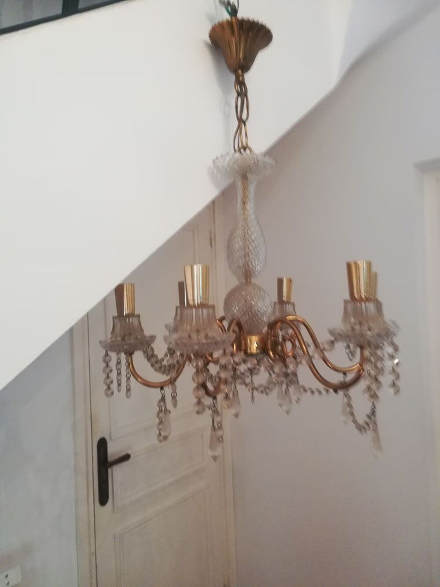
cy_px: 294
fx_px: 441
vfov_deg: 67.3
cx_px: 220
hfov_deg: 53.1
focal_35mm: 26
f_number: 2.2
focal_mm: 3.83
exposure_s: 1/33.3
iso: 320
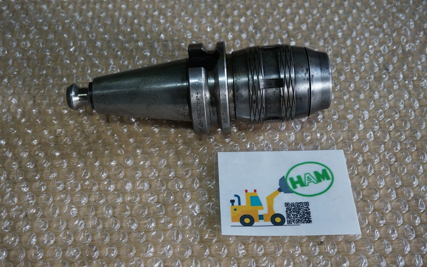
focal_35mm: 48
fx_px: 553
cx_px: 213
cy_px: 142
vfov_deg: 27.1
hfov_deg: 42.2
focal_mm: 31
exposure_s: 1/60
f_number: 6.3
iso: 640
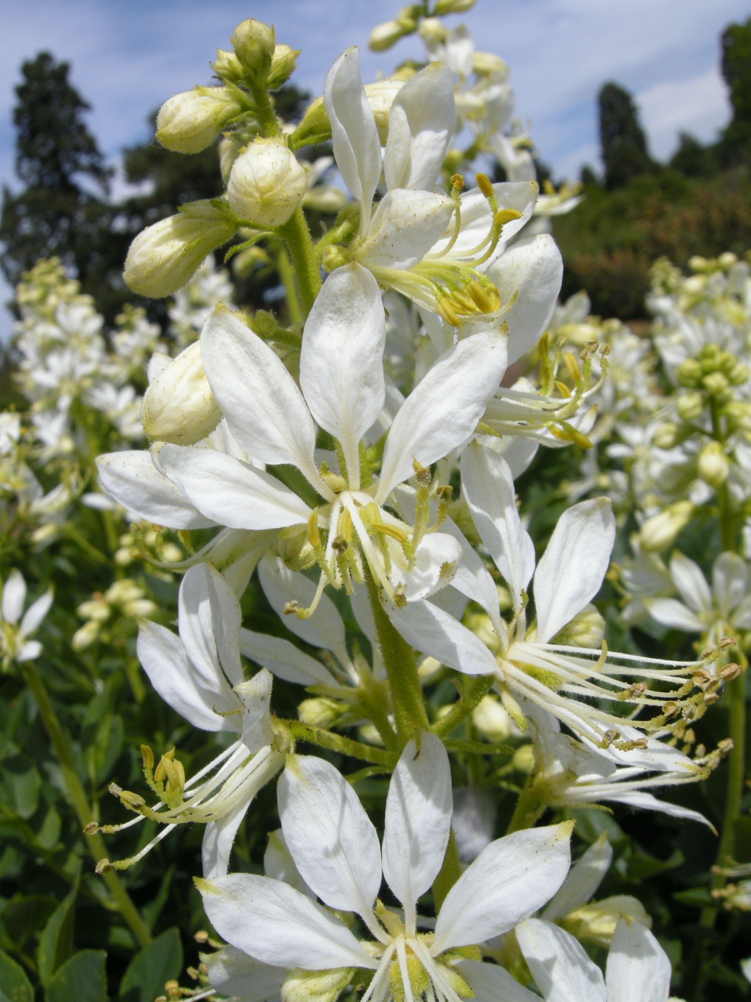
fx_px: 1012
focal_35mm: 35
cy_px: 501
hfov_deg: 40.7
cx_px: 376
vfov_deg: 52.6
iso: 64
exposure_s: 1/305
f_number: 6.8
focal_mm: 7.5
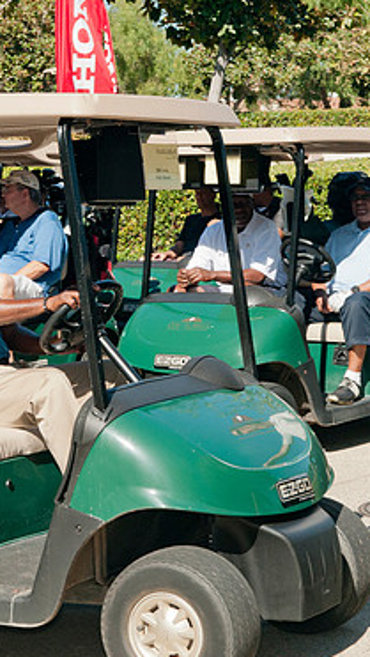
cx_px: 154
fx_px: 1707
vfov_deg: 21.8
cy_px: 323
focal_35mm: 98
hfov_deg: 12.4
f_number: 9
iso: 400
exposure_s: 1/200
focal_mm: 40
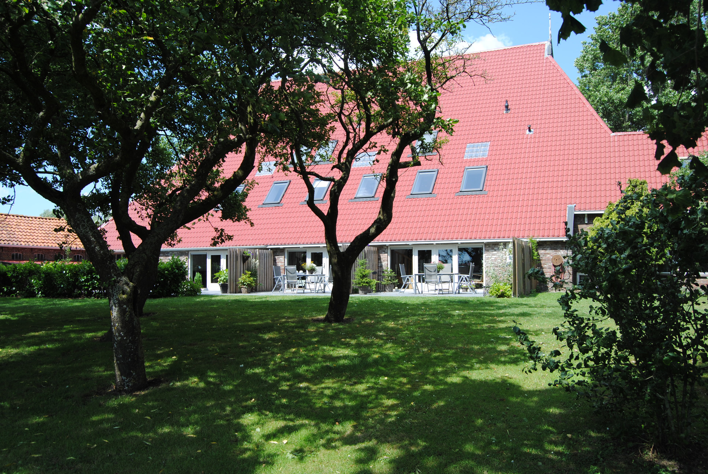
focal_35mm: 30
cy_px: 237
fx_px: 591
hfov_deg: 61.9
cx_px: 354
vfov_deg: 43.7
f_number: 7.1
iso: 100
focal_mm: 20
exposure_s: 1/200
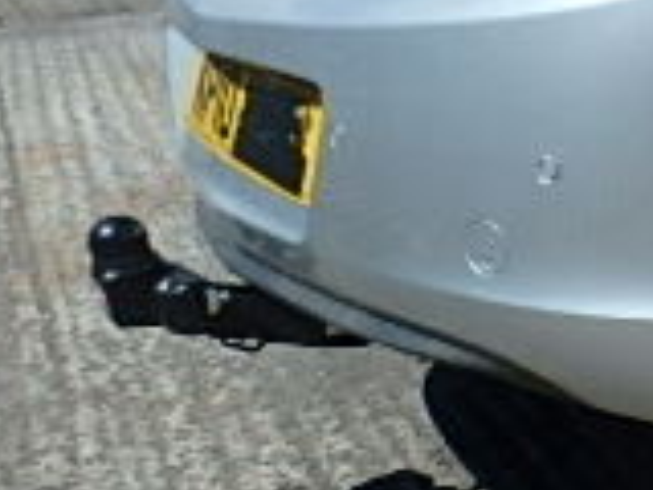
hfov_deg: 17.8
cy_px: 45
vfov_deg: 15.9
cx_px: 1118
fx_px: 1735
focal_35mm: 92
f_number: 6.3
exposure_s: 1/640
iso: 125
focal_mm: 4
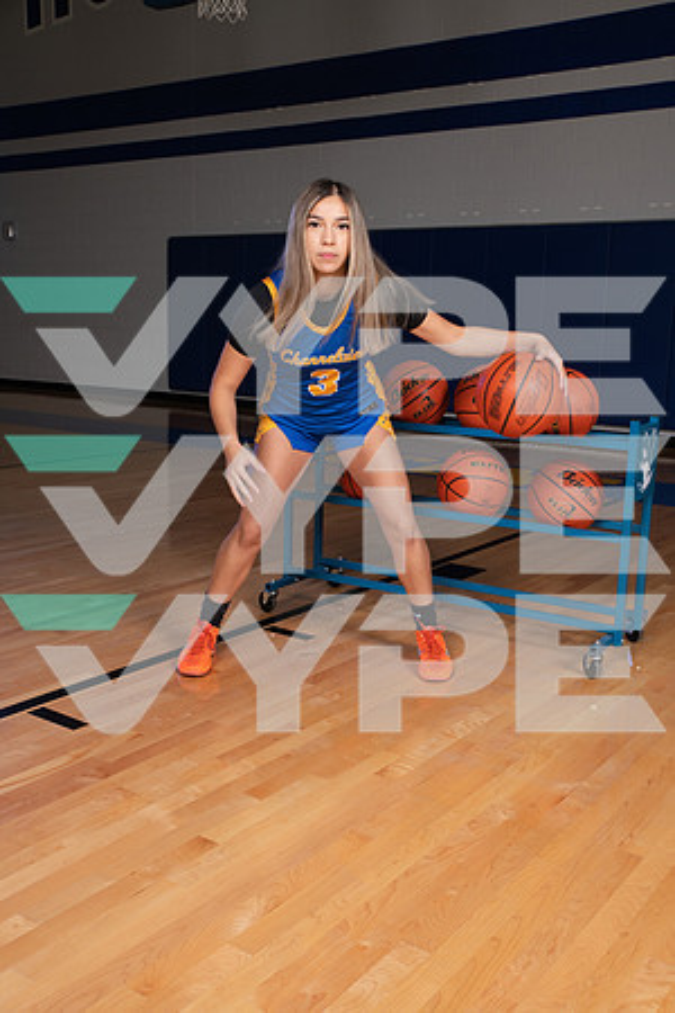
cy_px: 506
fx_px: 1012
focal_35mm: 36
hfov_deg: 36.9
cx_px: 338
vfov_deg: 53.1
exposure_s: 1/320
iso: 500
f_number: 7.1
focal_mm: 36
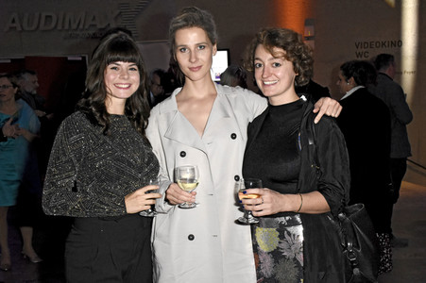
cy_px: 142
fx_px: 461
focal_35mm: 39
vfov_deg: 34.2
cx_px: 213
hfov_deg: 49.6
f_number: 6.3
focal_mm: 26
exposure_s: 1/125
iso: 3200
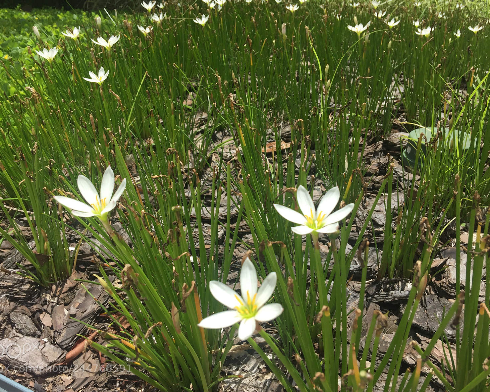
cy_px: 193
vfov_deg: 47.1
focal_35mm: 31
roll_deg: -0.3
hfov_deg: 57.1
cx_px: 225
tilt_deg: -20.6
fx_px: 450
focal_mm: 4.15
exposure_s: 1/1721
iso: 32
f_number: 2.2
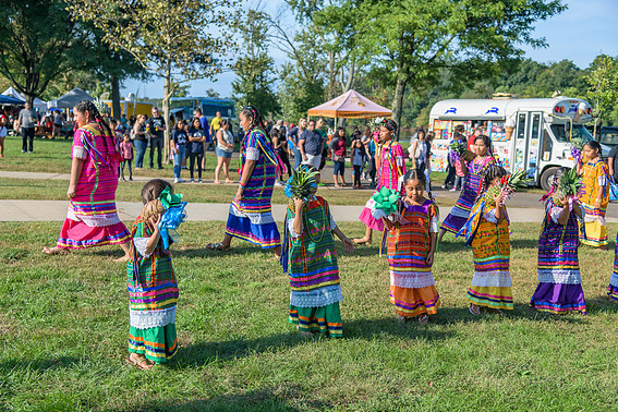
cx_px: 311
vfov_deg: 29.9
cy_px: 208
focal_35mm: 45
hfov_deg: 43.6
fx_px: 772
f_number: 4
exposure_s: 1/200
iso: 64
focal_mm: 44
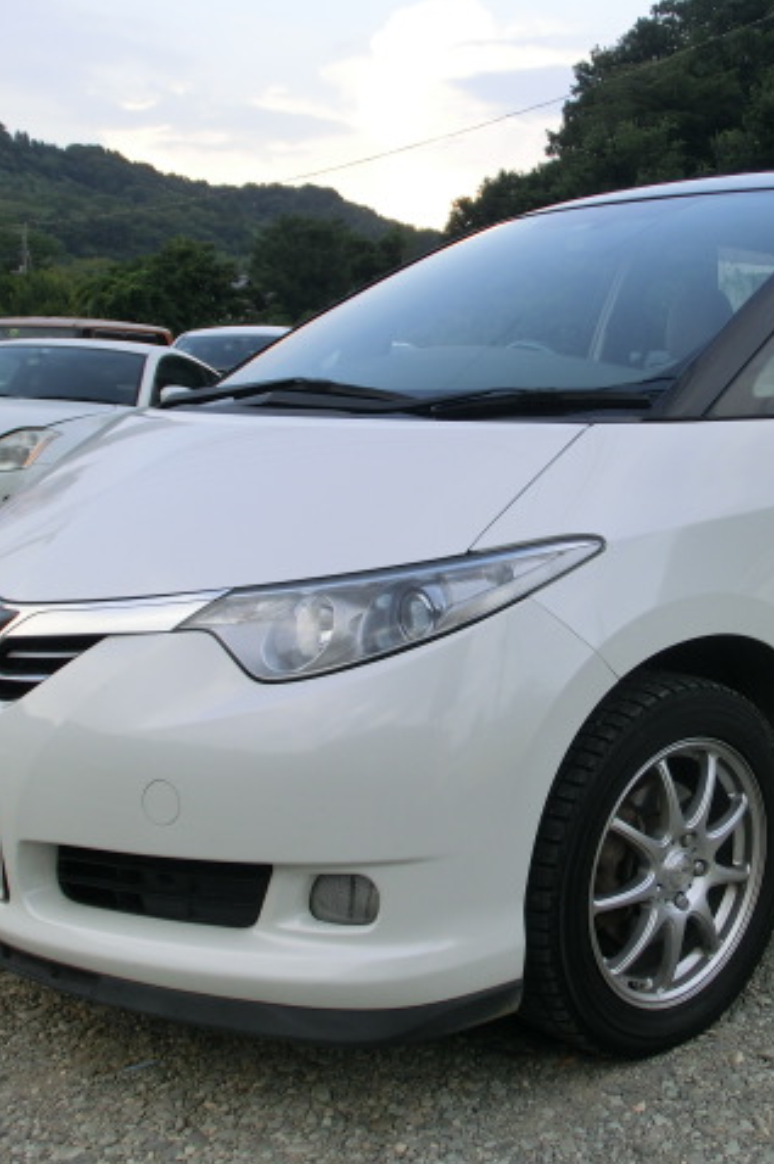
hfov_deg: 28.7
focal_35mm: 46
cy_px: 582
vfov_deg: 42.8
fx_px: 1486
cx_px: 604
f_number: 3.7
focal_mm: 5.86
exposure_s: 1/125
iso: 100
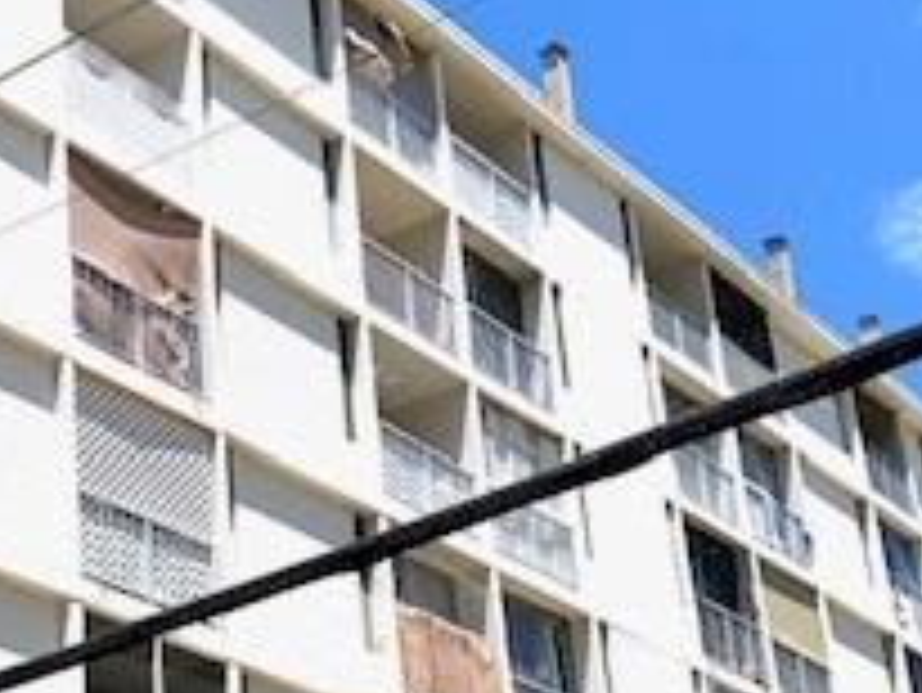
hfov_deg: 23.5
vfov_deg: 18.2
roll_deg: +1.4
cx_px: 90
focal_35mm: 81
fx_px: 2159
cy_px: 459
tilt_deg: +24.3
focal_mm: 4.25
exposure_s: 1/2257
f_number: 1.8
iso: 25
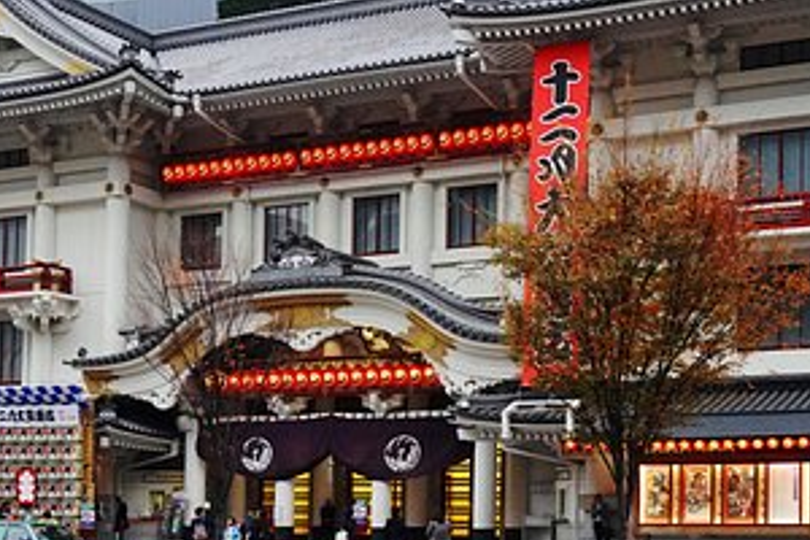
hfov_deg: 34.0
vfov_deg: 23.0
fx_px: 1324
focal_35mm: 59
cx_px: 400
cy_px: 242
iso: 4000
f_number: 8
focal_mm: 23
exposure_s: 1/200
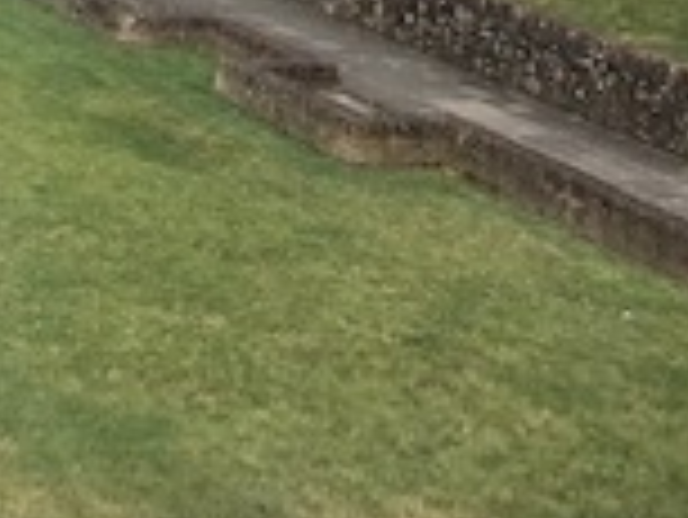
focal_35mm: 117
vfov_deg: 11.3
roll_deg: -2.4
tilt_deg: +0.7
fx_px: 2327
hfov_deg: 14.8
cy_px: -550
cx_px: -522
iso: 20
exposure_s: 1/750
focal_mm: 3.99
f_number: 1.8
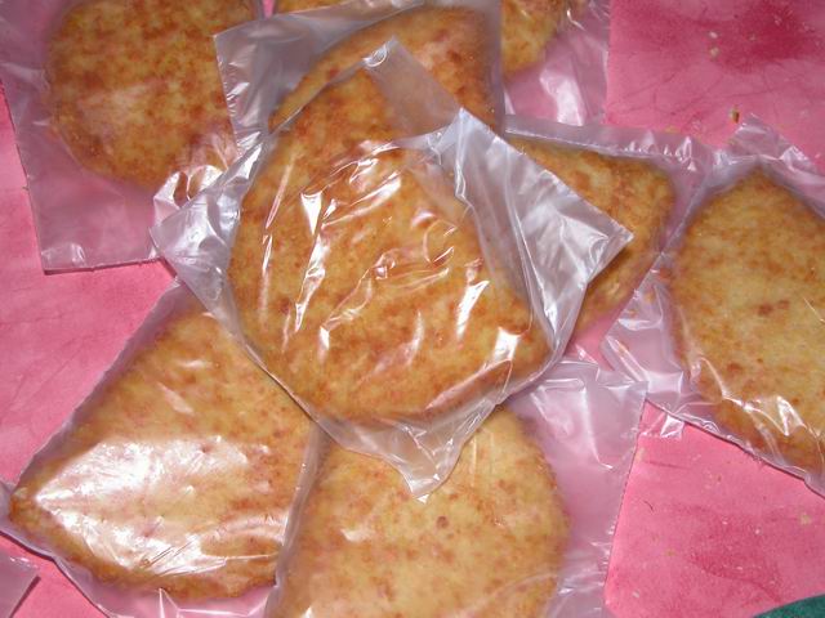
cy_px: 309
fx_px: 1668
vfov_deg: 21.0
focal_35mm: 70
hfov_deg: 27.8
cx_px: 412
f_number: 3.3
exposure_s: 1/125
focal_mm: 17.8
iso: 100
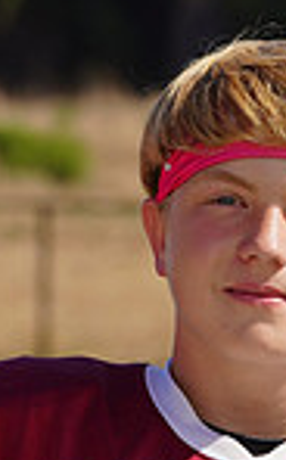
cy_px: 587
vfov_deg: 2.4
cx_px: 236
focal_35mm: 873
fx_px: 10930
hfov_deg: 1.5
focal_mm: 218
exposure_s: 1/250
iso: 100
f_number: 11
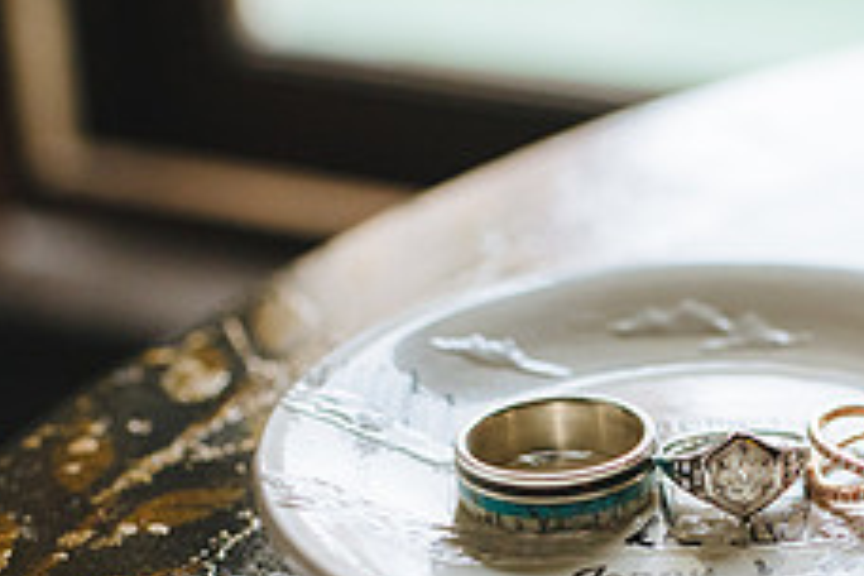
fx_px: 2136
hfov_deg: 22.4
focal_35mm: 89
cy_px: 665
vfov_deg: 14.9
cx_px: 735
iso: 1250
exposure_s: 1/1250
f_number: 4
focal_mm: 35
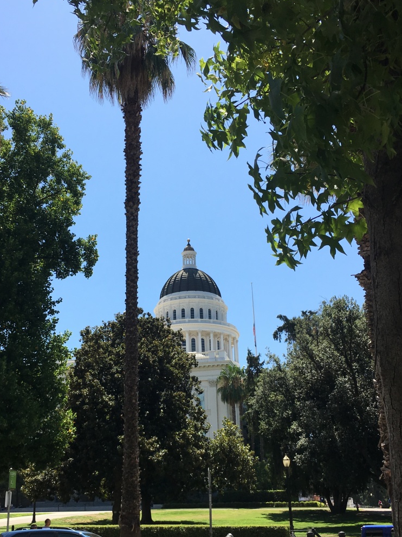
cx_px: 157
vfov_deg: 46.5
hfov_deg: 35.8
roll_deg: +0.4
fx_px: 620
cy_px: 322
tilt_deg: +17.1
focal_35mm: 40
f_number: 2.2
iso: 25
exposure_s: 1/1451
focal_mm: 4.15
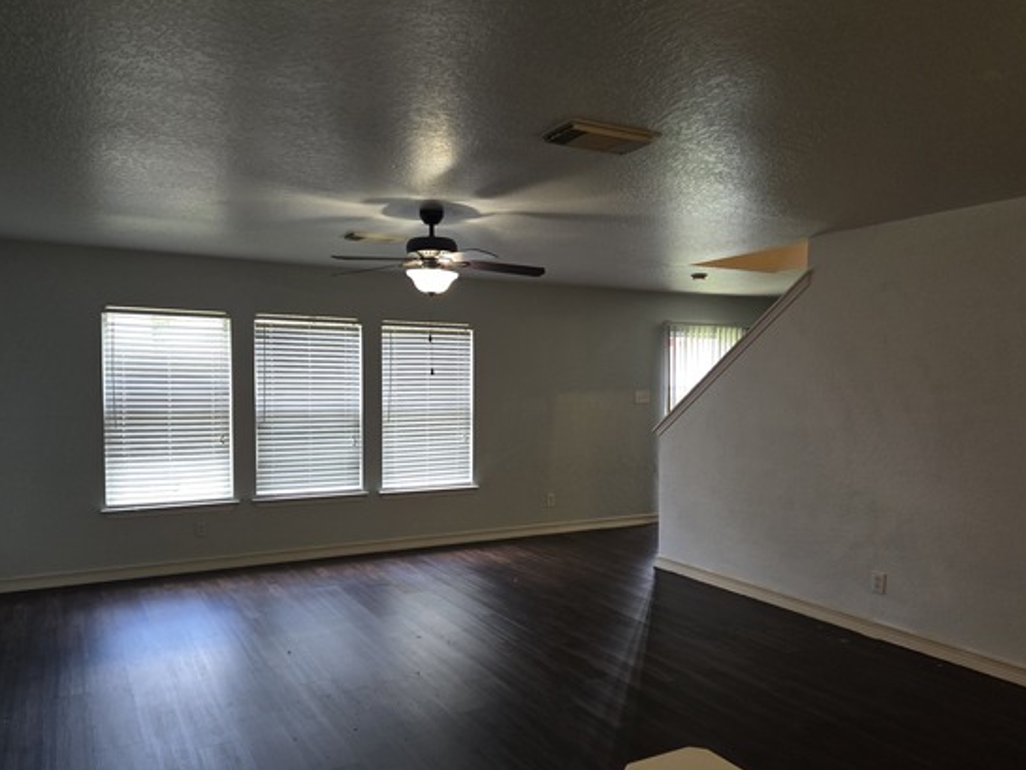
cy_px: 412
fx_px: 800
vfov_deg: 51.3
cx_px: 495
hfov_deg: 65.3
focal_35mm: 27
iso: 50
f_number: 1.8
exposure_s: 1/60
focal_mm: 5.4
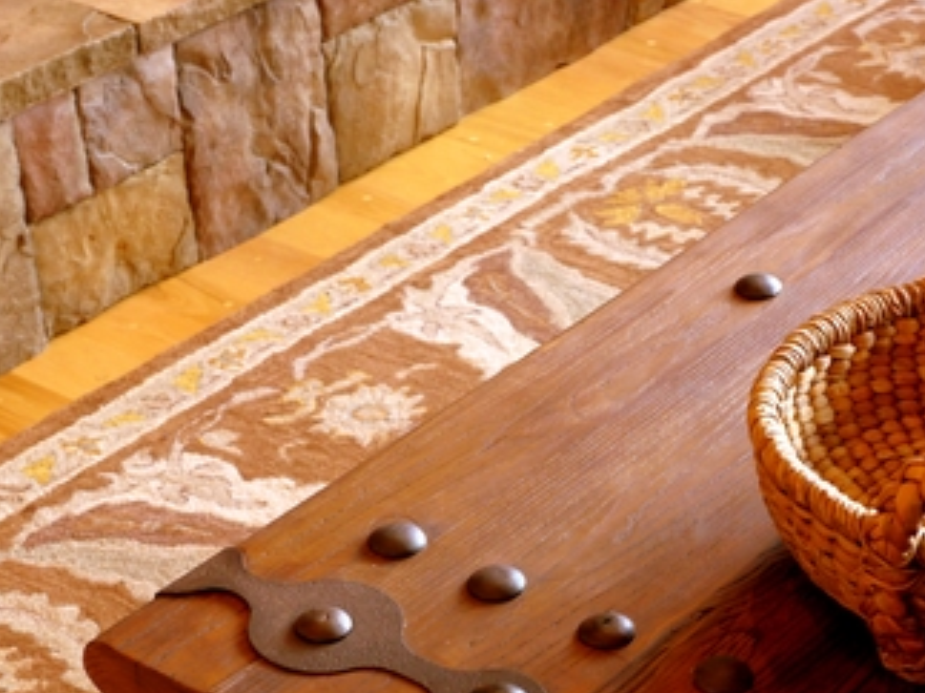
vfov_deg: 16.4
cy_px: 614
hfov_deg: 21.9
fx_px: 2377
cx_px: 603
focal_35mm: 89
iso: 400
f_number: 4.5
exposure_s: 1/8
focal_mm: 25
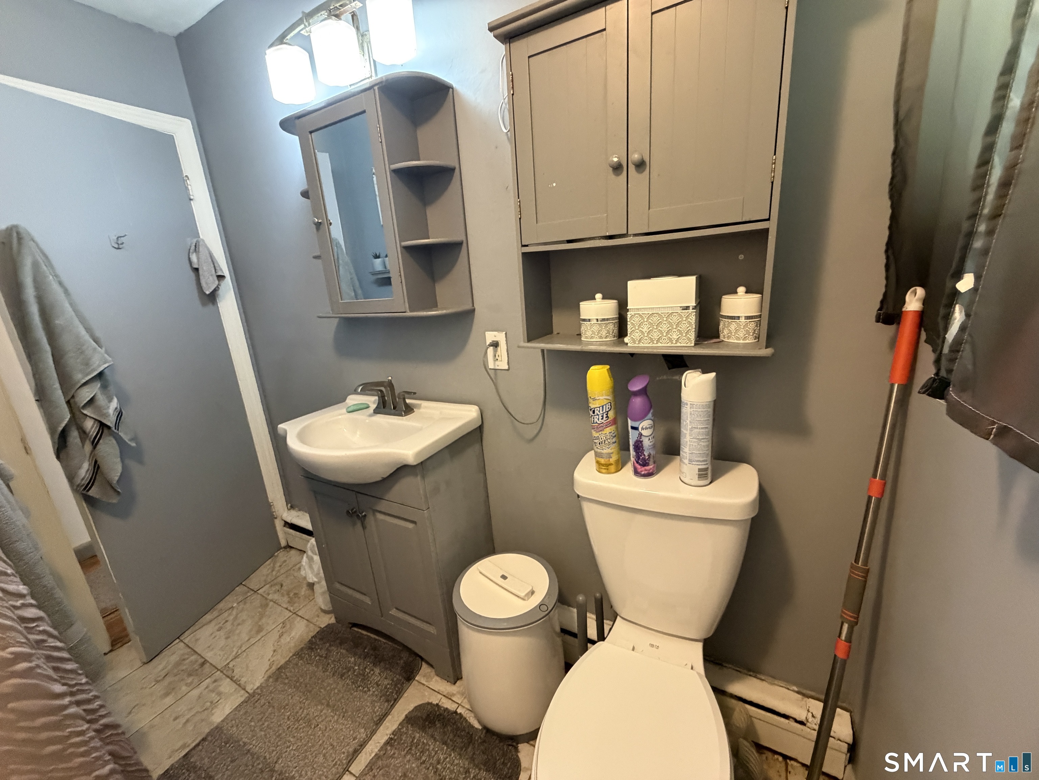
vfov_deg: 85.7
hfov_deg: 102.1
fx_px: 420
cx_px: 520
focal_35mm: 14
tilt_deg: -15.7
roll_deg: +4.9
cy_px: 390
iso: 640
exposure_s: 1/60
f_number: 2.2
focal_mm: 2.22
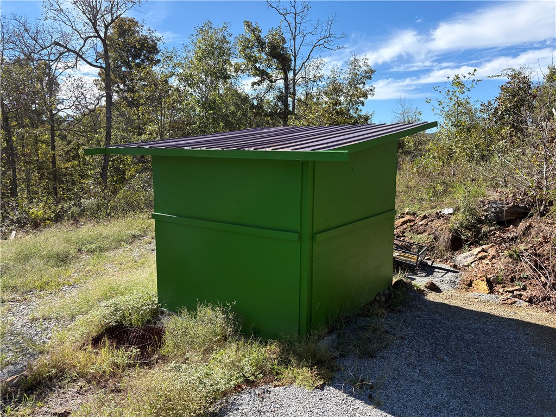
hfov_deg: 67.3
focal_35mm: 26
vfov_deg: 53.1
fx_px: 418
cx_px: 278
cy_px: 208
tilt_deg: -7.8
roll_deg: -1.2
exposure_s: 1/1953
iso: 64
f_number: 1.6
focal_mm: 5.96
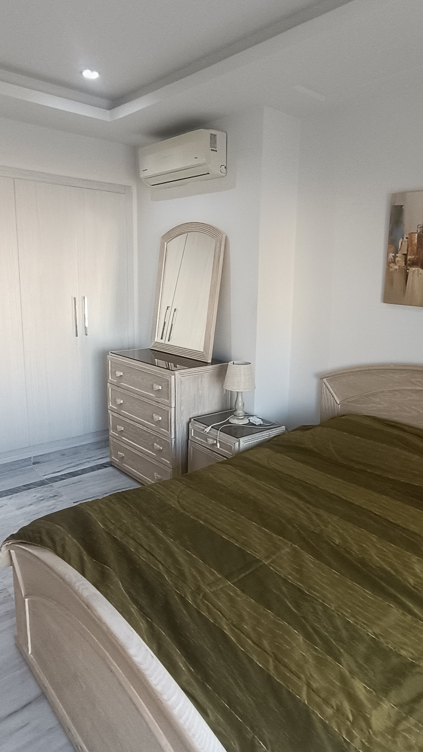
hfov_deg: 47.6
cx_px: 236
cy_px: 373
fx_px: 478
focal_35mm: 24
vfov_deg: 76.3
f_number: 2.2
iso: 248
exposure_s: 1/100
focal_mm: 1.66
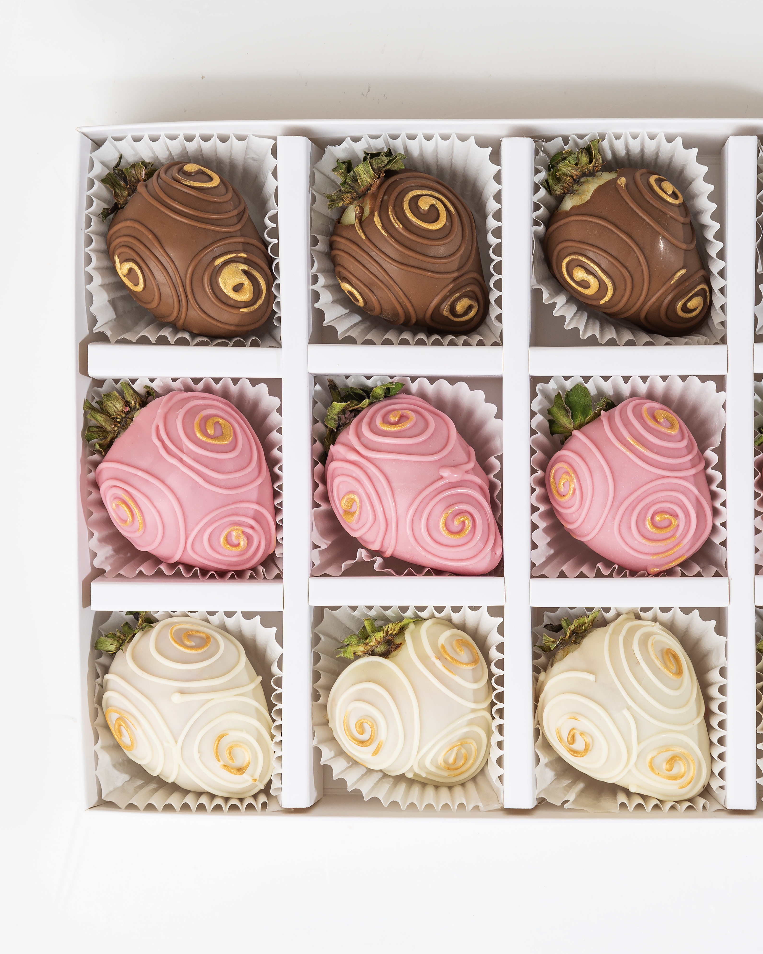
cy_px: 479
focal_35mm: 82
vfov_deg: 23.3
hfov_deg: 18.7
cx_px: 513
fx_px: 2315
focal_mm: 58
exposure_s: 1/160
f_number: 8
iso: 100
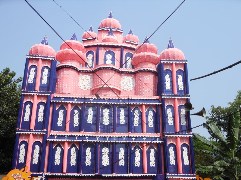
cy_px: 90
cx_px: 120
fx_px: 299
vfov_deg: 33.6
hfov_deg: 43.9
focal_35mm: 43
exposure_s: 1/640
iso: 80
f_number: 3.8
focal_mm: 7.7
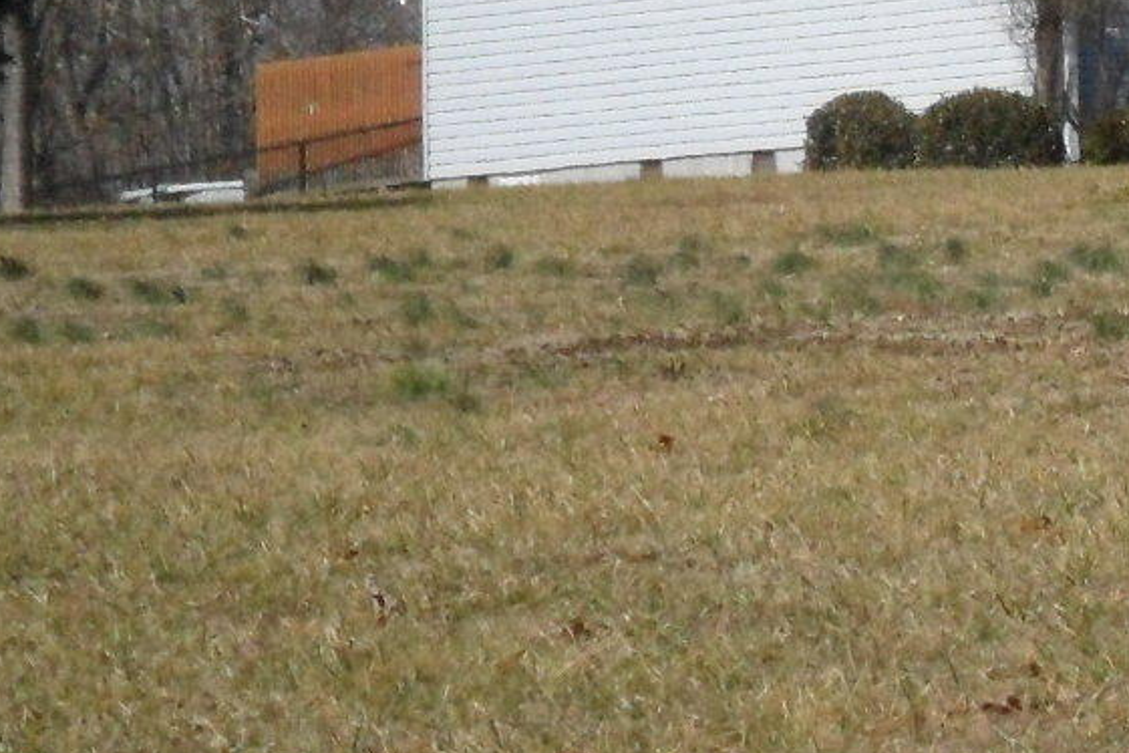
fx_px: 13923
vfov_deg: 3.1
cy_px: 6
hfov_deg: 4.6
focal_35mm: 444
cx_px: 2019
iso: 200
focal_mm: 21
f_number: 5.4
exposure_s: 1/1000
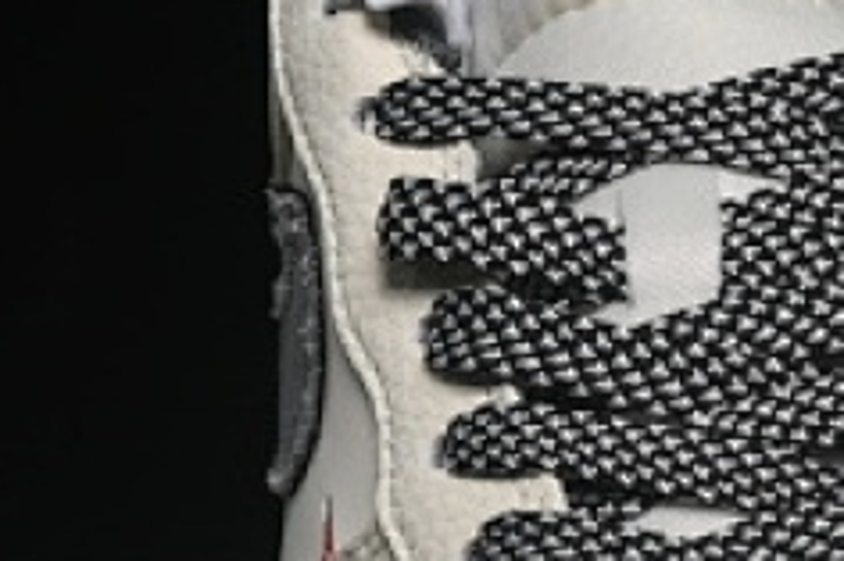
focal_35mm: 343
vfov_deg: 4.0
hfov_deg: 6.0
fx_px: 8036
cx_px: 1080
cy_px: 804
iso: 160
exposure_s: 1/60
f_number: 7.1
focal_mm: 50
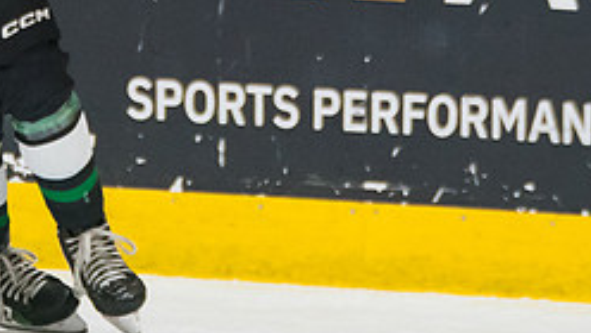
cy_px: -119
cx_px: 118
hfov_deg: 2.2
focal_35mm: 1002
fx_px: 15716
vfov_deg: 1.2
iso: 3200
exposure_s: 1/1000
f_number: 3.2
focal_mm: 234
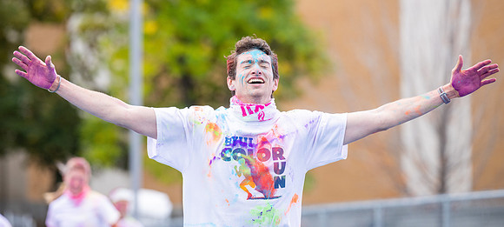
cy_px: 112
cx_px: 207
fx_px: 3303
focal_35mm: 259
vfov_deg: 3.9
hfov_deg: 8.7
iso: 500
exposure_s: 1/640
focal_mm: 200
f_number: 4
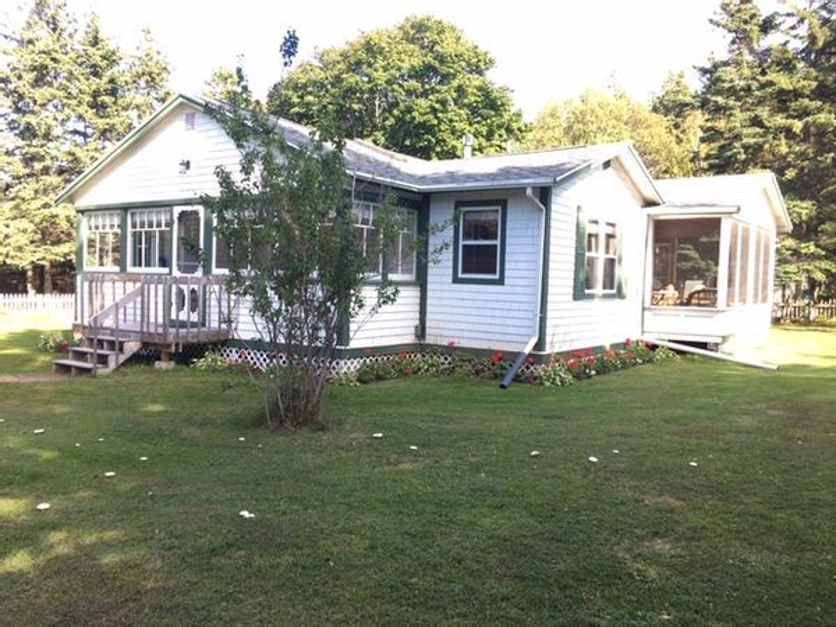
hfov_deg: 61.7
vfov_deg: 48.2
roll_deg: -1.1
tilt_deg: -1.1
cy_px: 314
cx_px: 418
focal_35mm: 29
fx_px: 700
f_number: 2.2
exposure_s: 1/121
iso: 25
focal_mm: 4.15
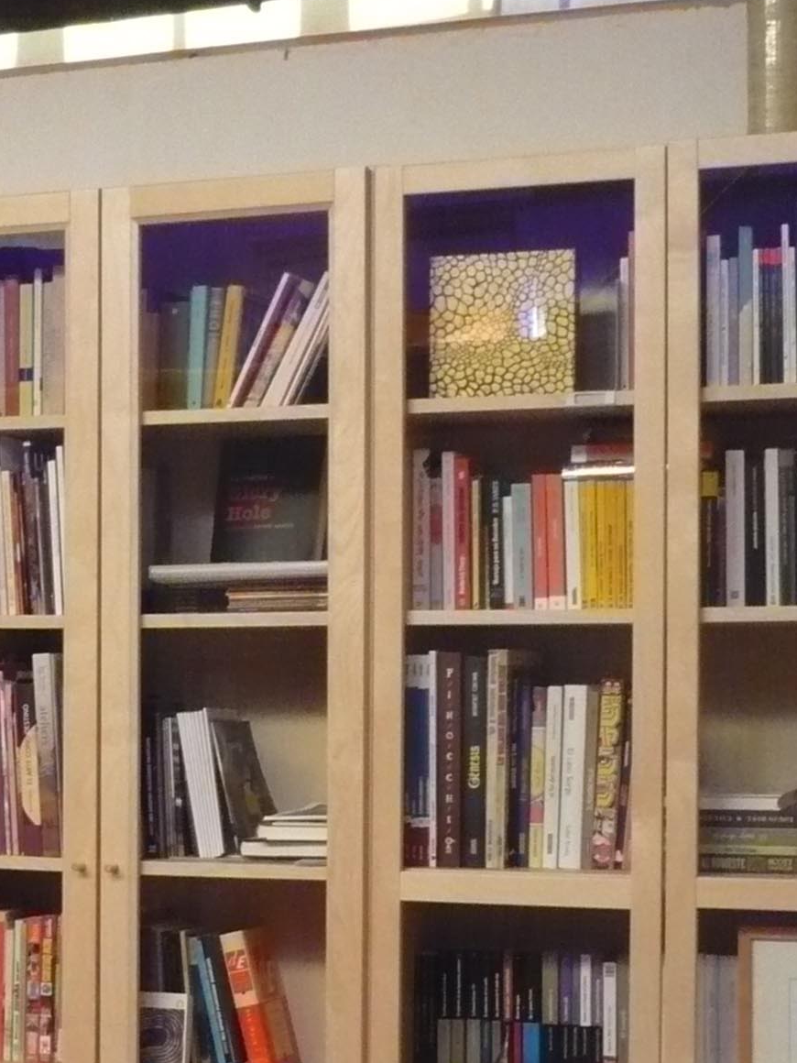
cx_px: -48
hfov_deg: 16.9
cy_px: 719
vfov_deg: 22.9
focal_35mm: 85
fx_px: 2609
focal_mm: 5.8
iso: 400
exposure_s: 1/30
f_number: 2.8
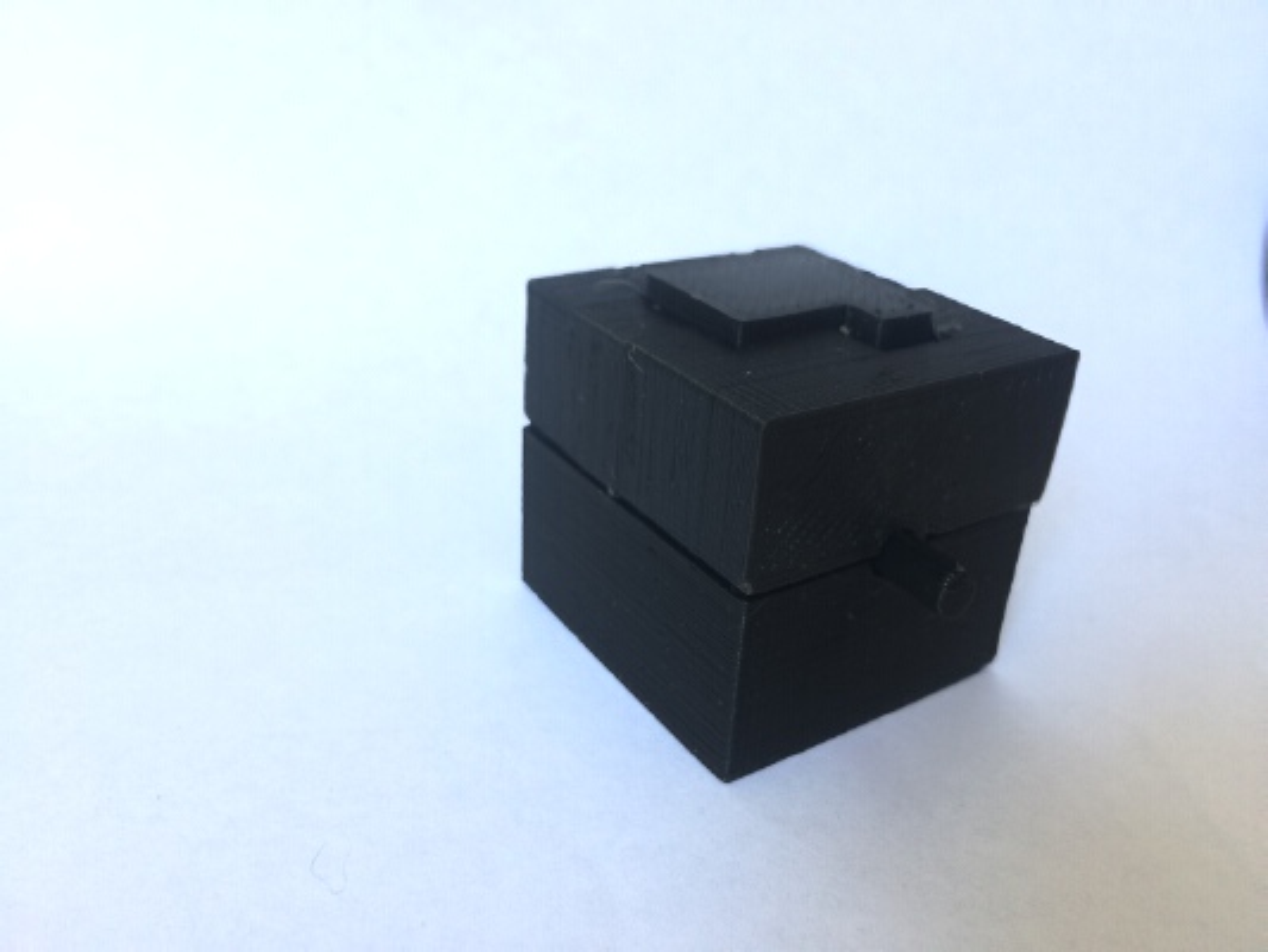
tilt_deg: -25.7
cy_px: 476
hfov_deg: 61.6
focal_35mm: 29
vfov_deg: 48.2
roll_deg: -2.9
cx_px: 634
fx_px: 1063
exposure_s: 1/33
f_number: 2.2
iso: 100
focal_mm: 4.15
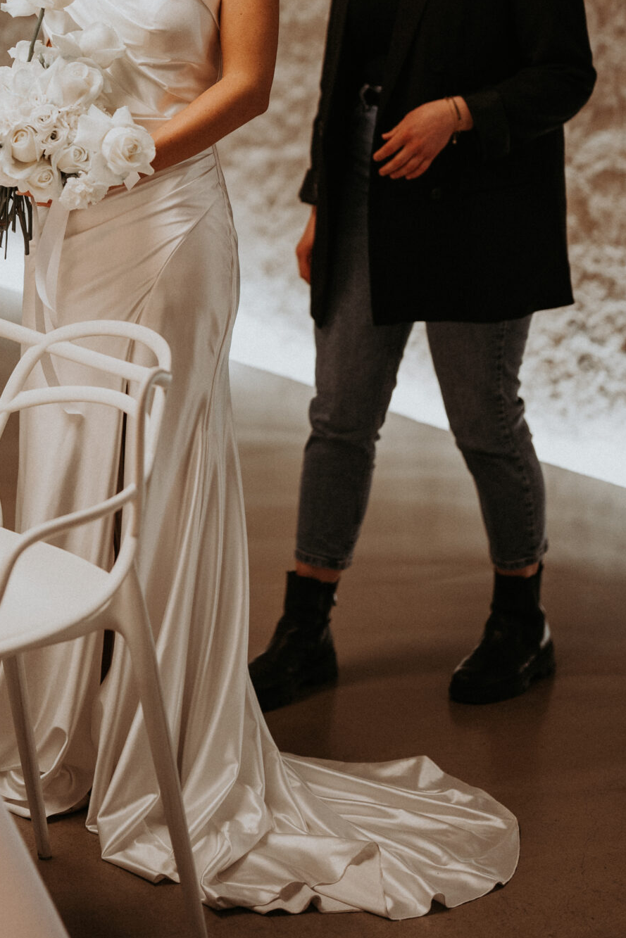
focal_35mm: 96
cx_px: 146
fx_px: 2503
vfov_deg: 20.9
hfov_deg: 14.2
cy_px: 155
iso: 500
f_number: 1.3
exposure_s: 1/160
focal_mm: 50
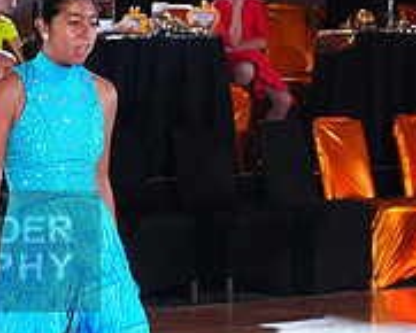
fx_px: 3252
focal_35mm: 264
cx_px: -149
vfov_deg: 5.9
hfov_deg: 7.2
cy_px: 251
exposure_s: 1/400
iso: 5000
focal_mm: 88
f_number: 5.6
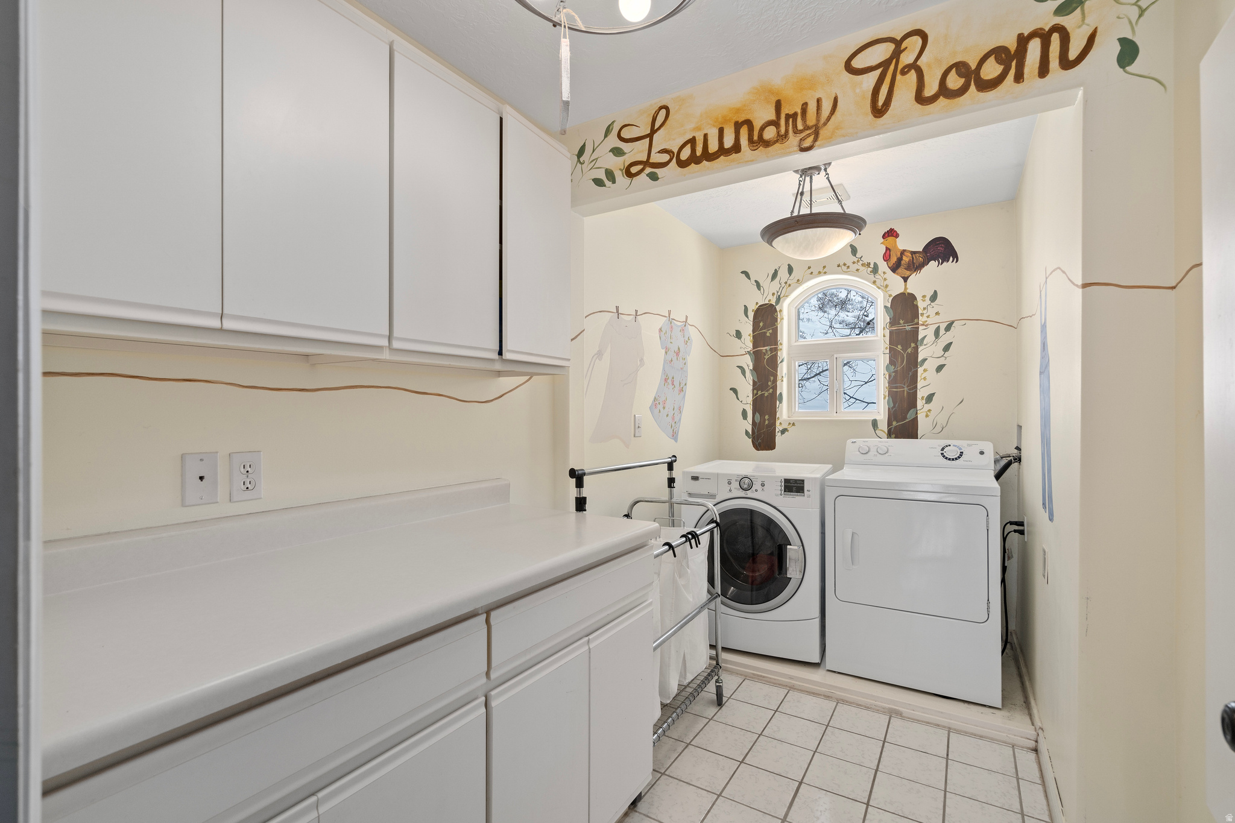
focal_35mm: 16
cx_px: 618
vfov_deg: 73.7
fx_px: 549
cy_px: 412
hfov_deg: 96.7
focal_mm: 16
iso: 320
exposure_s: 1/25
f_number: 9
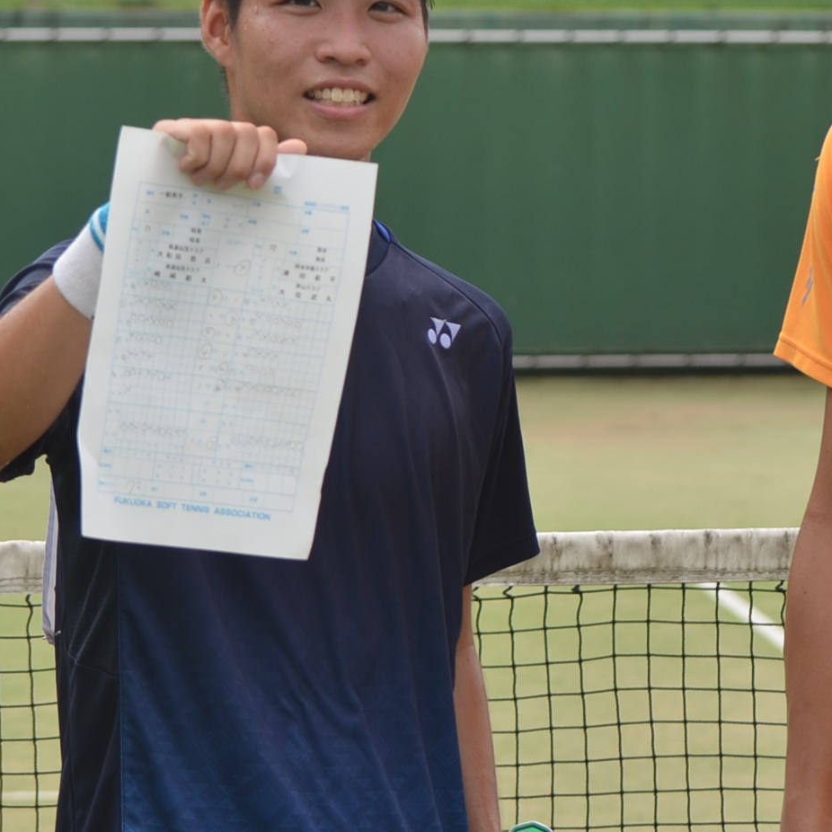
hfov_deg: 7.4
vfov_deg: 7.4
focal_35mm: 237
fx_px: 6445
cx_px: 667
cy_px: 248
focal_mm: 70
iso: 140
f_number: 4.5
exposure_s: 1/500
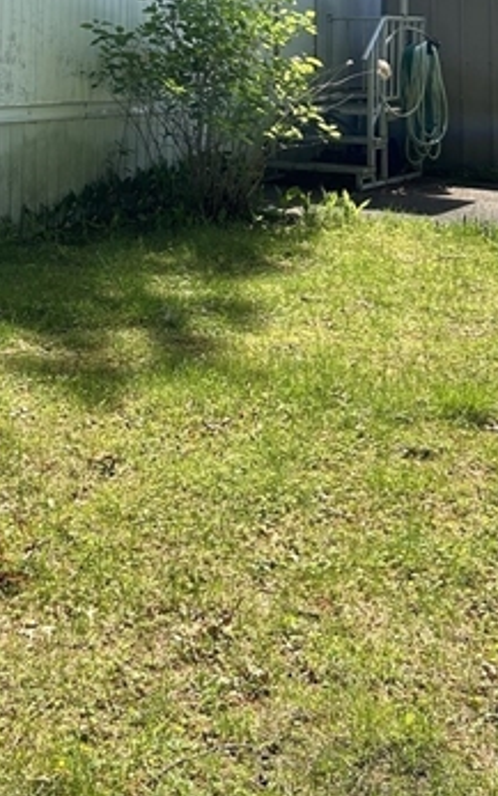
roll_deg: -0.5
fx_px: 1324
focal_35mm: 61
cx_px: 32
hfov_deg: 20.8
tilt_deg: +1.8
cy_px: 2
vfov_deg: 31.1
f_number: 1.5
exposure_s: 1/1361
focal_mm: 5.7
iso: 50
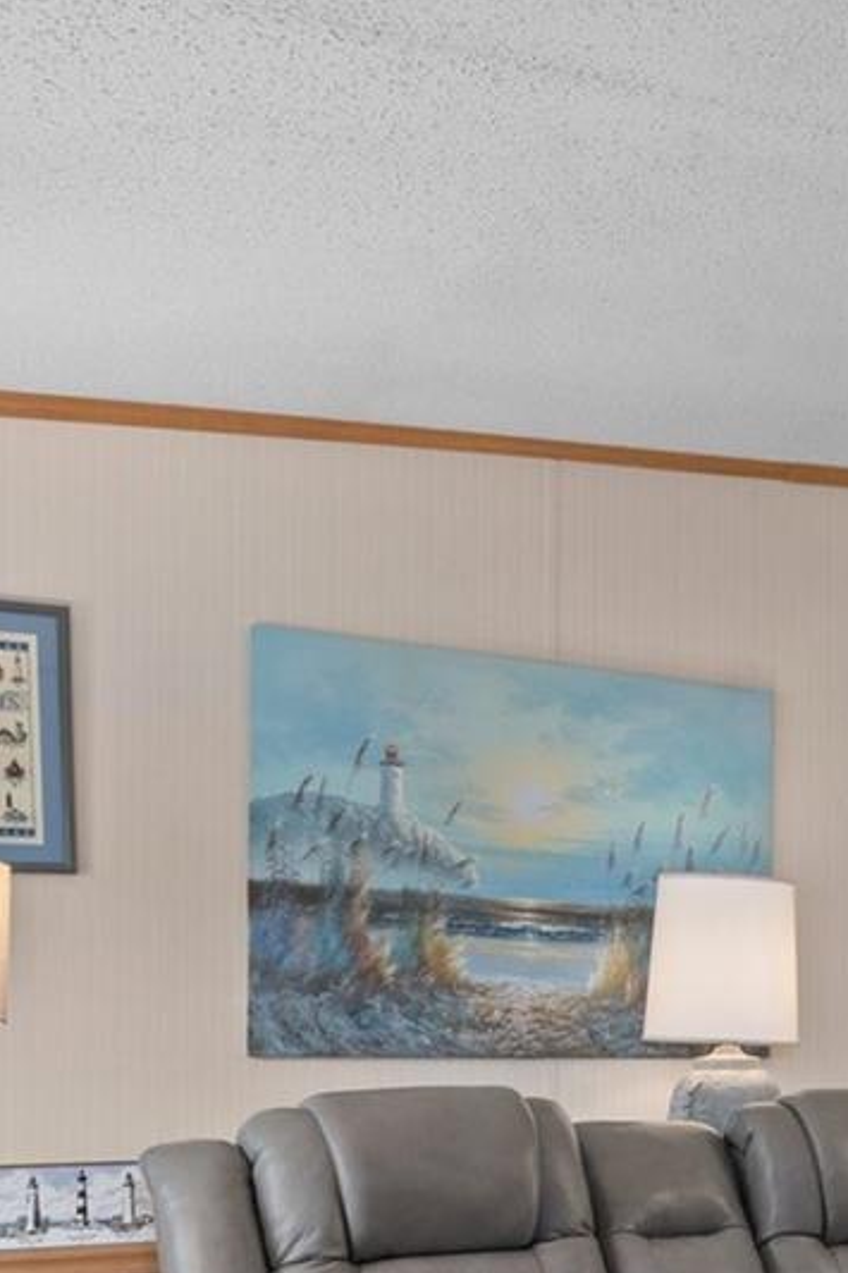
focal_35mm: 54
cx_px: 1182
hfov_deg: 21.8
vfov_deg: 35.5
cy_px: 1044
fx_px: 1909
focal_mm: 18
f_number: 8
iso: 320
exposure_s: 1/2.5
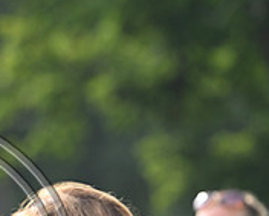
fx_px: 4915
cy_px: 250
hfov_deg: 3.1
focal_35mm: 617
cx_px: -98
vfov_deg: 2.5
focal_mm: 200
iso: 900
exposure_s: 1/1250
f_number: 5
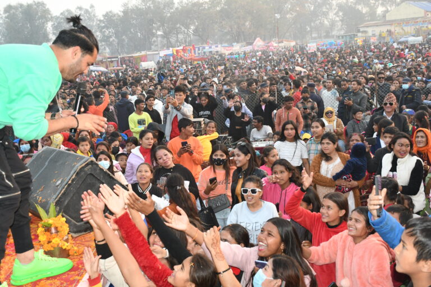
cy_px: 144
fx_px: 479
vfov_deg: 33.4
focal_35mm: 40
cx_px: 216
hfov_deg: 48.5
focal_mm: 27
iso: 1250
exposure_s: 1/250
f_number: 4
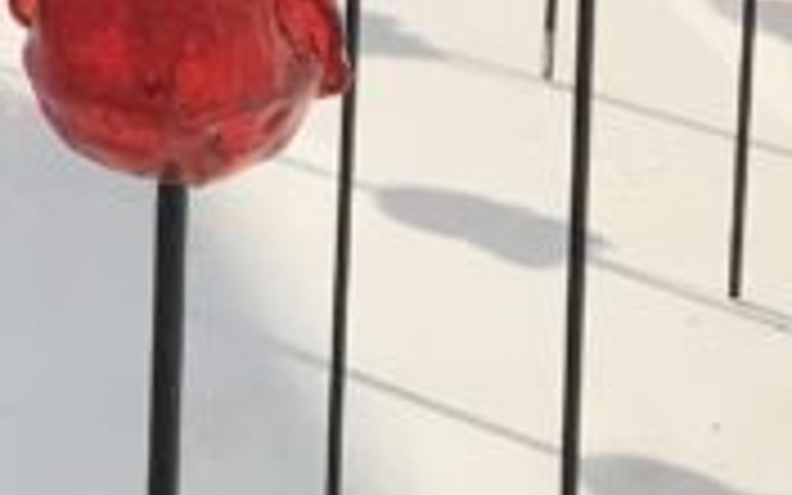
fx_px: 3734
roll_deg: -0.3
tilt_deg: -3.9
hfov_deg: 11.3
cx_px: -612
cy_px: -1053
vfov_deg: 6.8
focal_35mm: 173
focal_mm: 3.99
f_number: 1.8
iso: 20
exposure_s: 1/4566
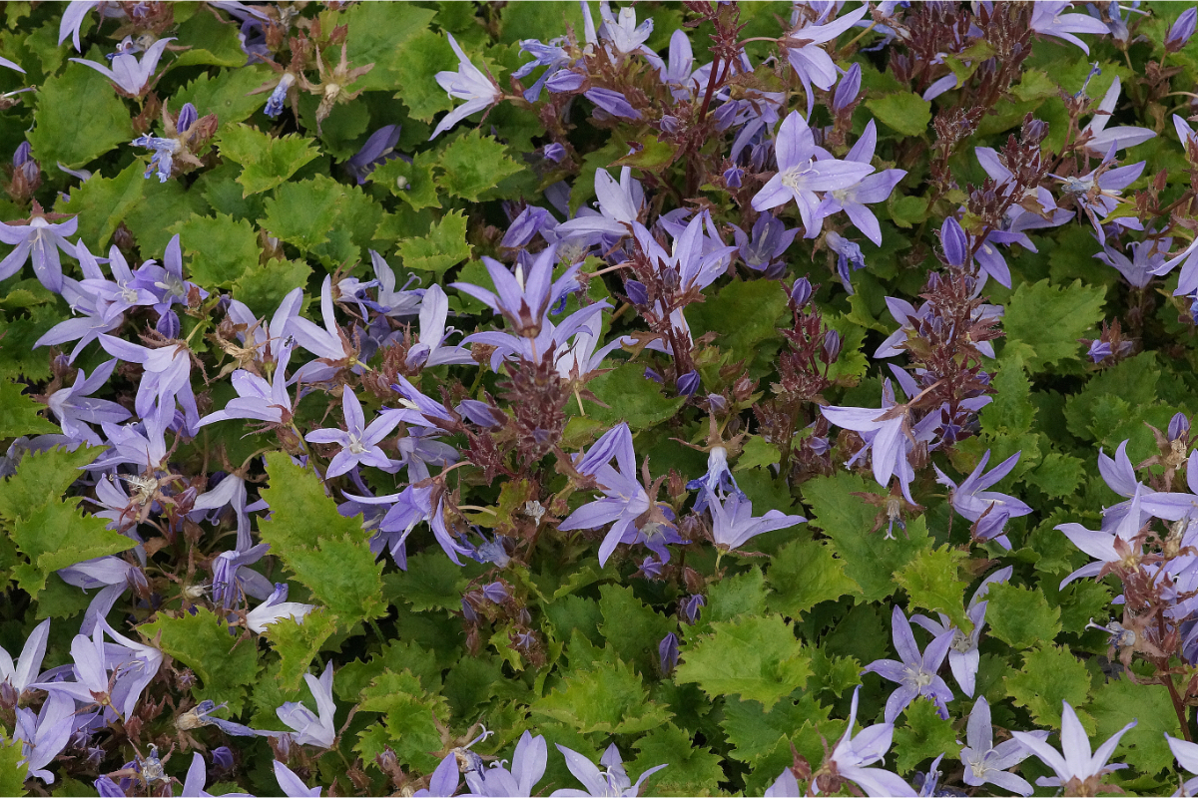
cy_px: 399
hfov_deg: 13.7
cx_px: 599
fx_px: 4991
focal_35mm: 150
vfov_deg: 9.1
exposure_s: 1/160
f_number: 10
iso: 1600
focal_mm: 100
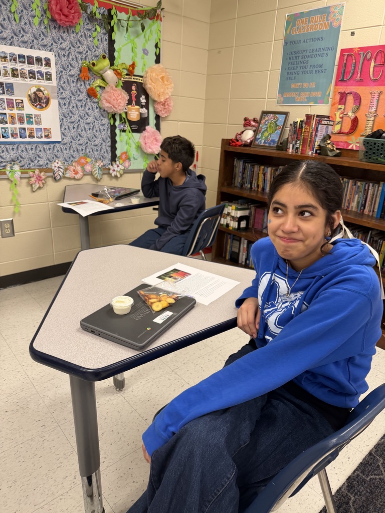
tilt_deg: -21.1
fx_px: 356
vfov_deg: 71.6
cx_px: 192
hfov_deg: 56.8
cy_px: 256
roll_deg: -4.0
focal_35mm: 24
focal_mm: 6.76
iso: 160
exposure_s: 1/60
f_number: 1.78
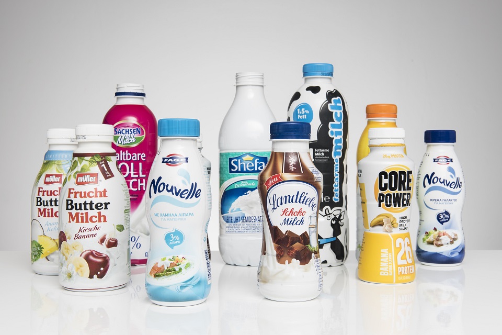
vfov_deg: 28.1
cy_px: 168
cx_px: 251
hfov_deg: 41.1
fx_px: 669
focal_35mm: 48
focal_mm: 48
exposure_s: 1/125
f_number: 16
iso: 50
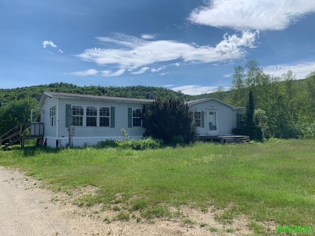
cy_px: 118
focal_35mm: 26
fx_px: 237
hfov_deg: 67.3
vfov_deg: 53.1
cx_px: 158
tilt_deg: +1.0
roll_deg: -1.0
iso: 25
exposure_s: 1/3650
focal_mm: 4.25
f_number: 1.8
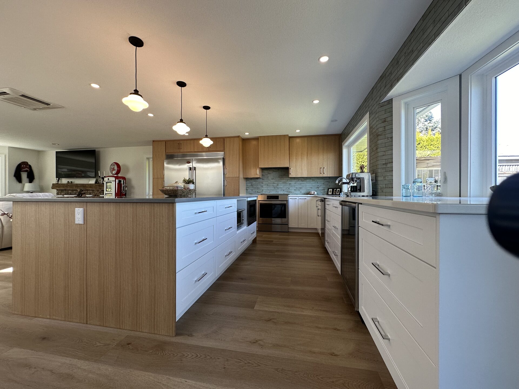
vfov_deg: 85.7
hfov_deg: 102.1
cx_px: 260
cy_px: 194
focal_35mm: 14
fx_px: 210
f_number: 2.2
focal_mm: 2.22
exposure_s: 1/120
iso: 125
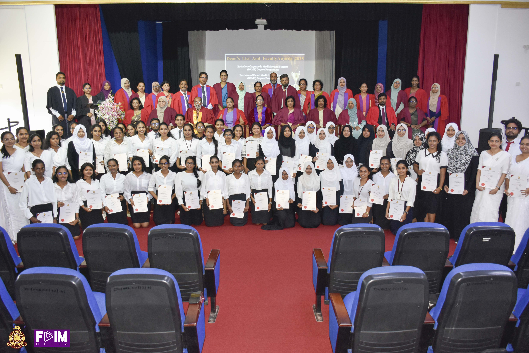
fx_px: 397
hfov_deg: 67.4
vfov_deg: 47.9
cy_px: 176
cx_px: 264
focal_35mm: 27
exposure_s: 1/60
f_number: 3.5
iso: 900
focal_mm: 18
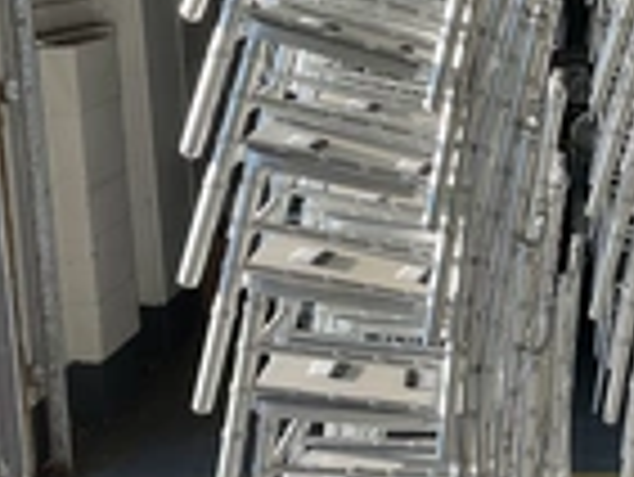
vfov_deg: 18.0
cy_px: 176
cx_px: 607
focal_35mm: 82
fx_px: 1503
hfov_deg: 23.0
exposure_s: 1/409
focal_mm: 3
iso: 25
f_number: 1.8
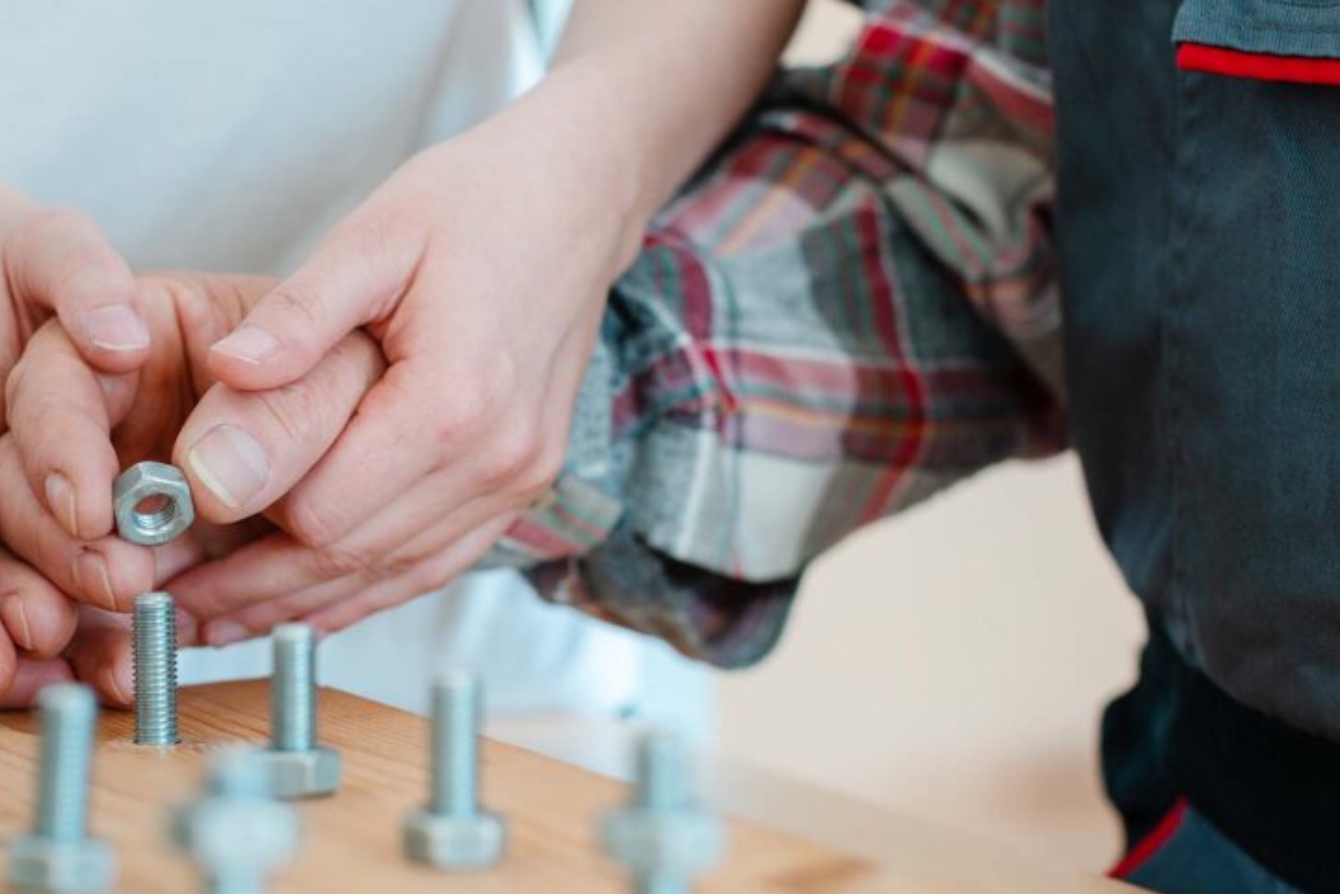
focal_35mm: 71
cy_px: 560
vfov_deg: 19.2
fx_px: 2643
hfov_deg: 28.2
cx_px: 392
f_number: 3.5
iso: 500
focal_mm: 50
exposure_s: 1/60
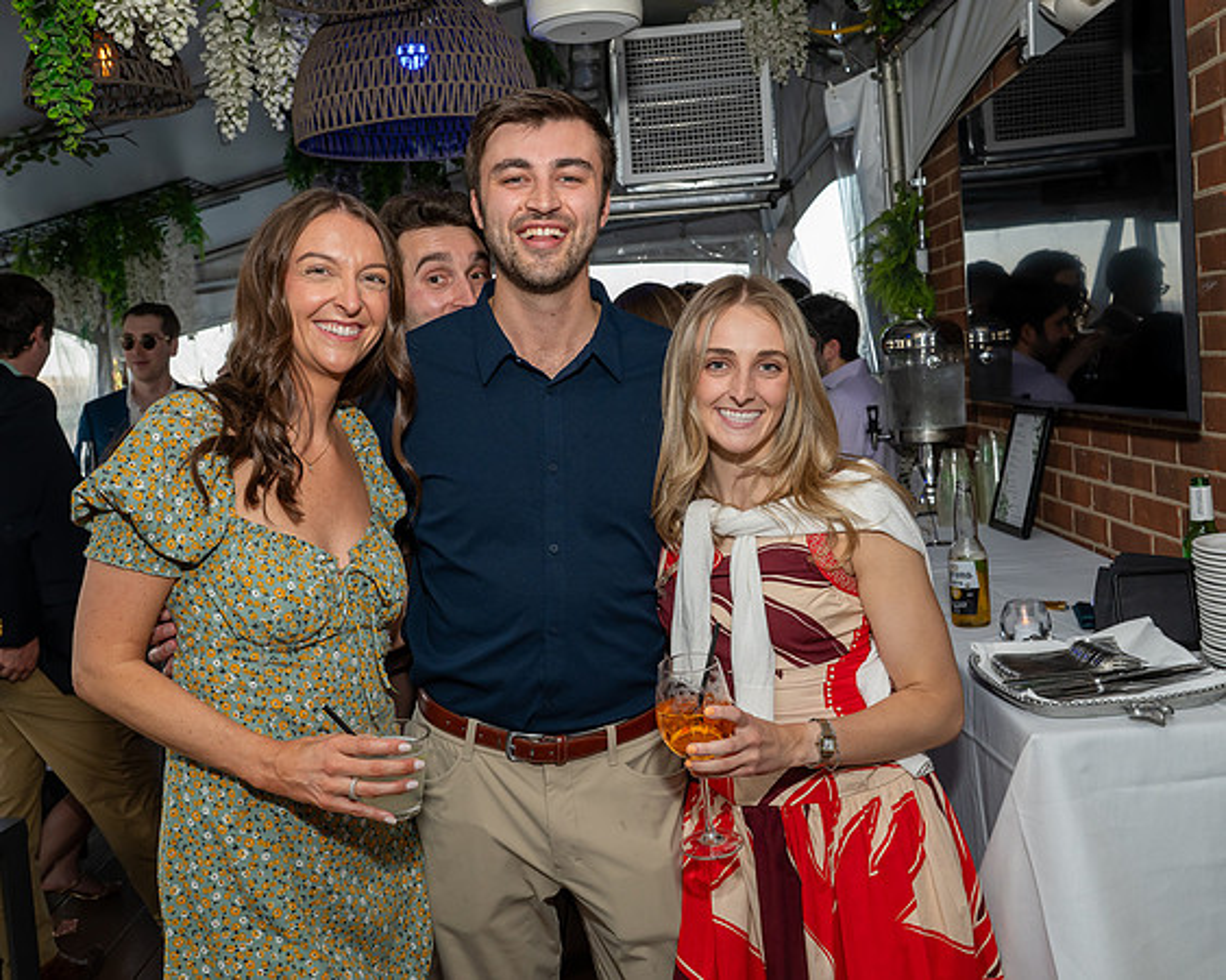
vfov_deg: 43.3
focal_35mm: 34
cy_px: 450
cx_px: 553
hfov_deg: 52.8
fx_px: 1233
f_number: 6.3
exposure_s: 1/250
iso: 640
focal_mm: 27
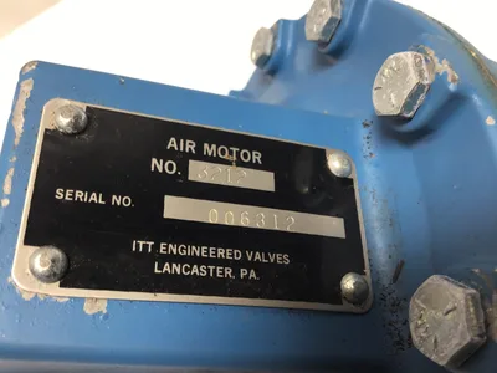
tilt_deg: -61.2
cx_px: 248
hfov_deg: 58.4
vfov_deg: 45.4
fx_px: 445
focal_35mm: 31
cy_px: 186
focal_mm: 3.3
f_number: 2.4
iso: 25
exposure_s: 1/40
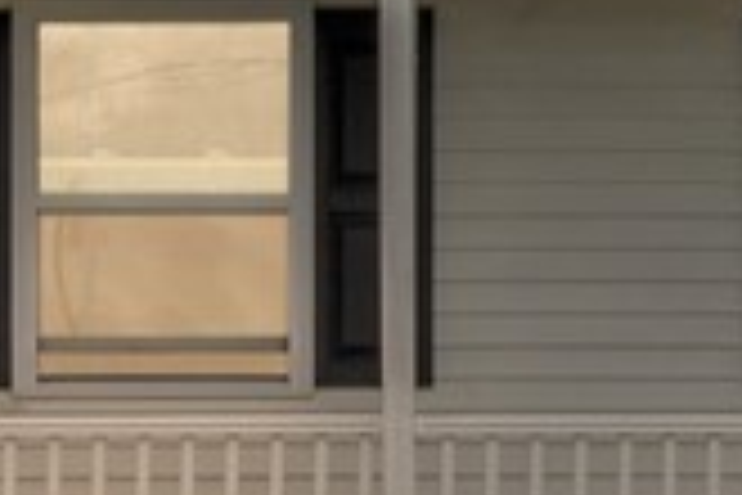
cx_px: 247
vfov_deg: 6.8
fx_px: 4081
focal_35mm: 198
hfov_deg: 10.4
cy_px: -335
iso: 250
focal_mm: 20
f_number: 9
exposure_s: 1/160
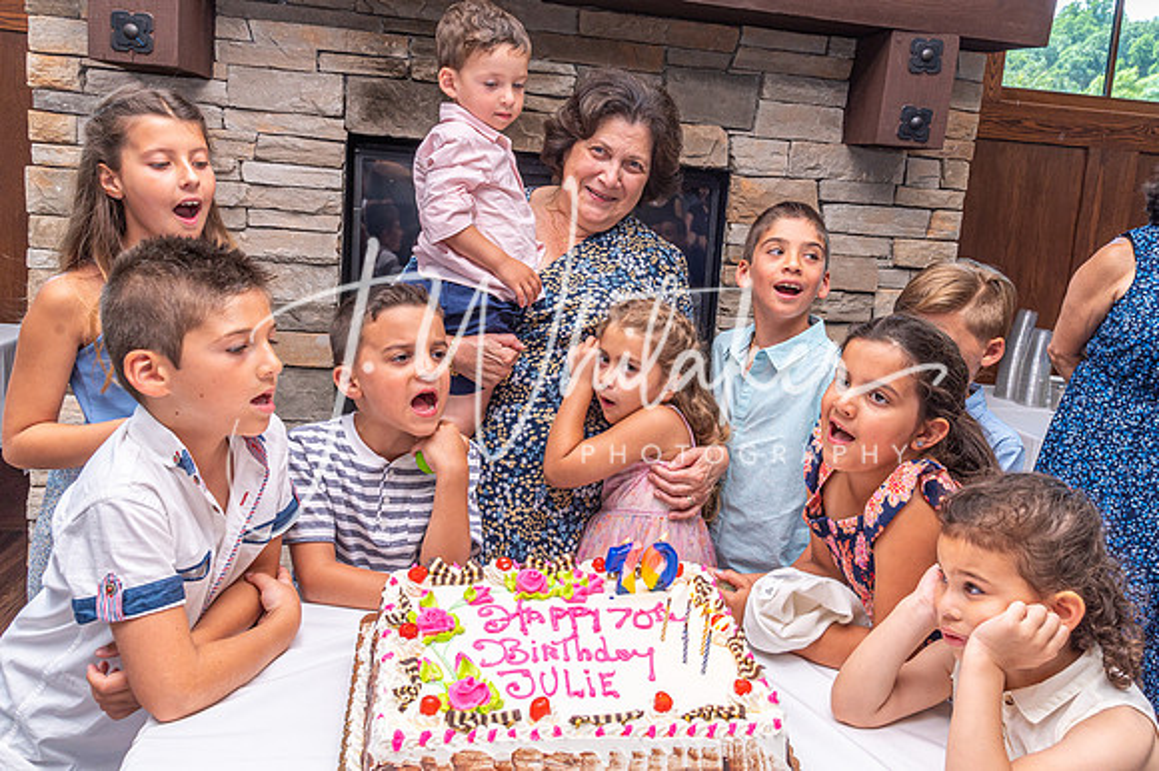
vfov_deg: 44.6
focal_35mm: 29
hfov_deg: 63.4
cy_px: 322
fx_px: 936
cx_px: 630
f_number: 10
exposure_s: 1/125
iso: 800
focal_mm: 24
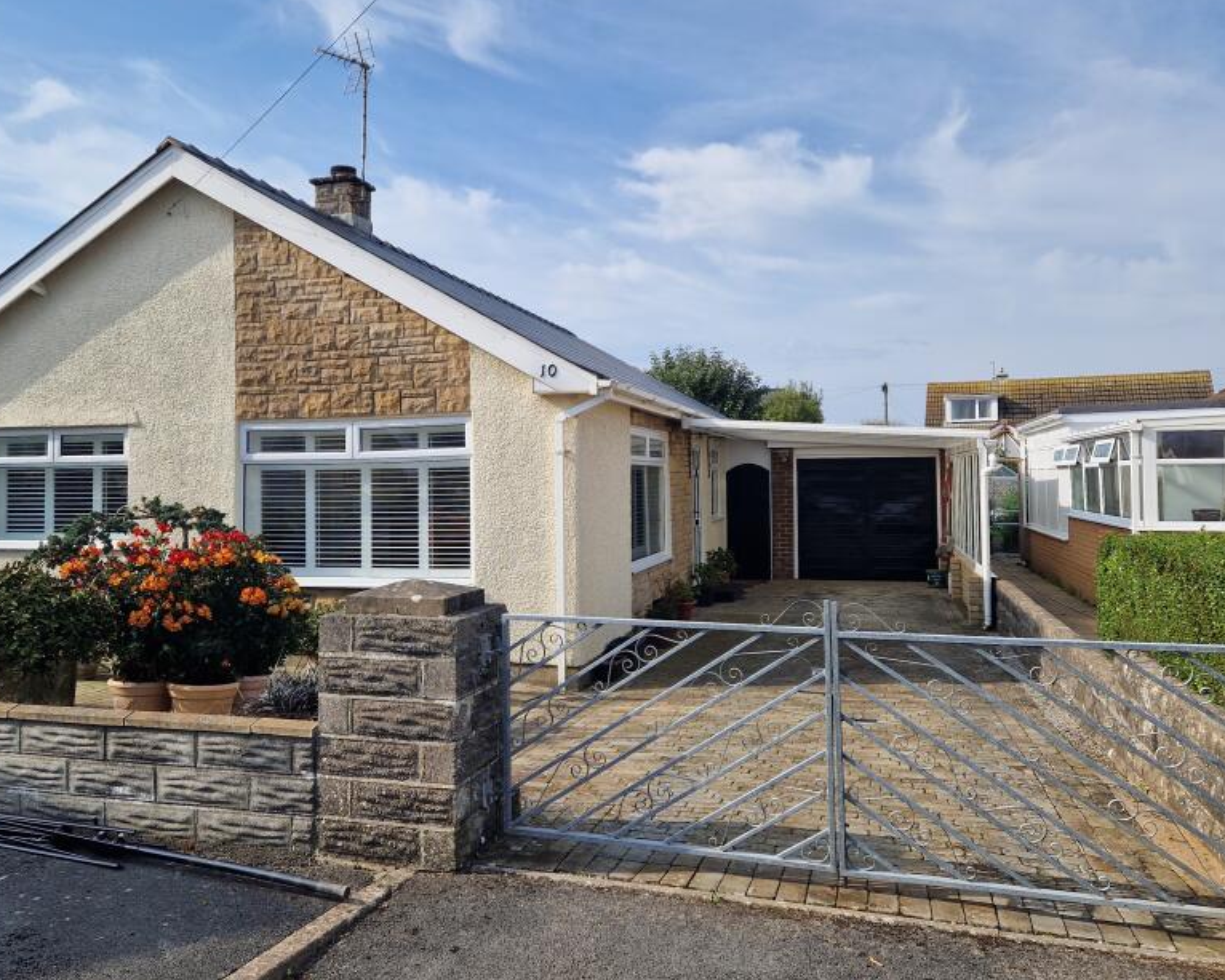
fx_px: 1088
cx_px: 517
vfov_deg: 48.4
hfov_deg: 58.5
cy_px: 444
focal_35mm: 30
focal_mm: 5.4
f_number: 1.8
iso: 50
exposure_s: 1/2288
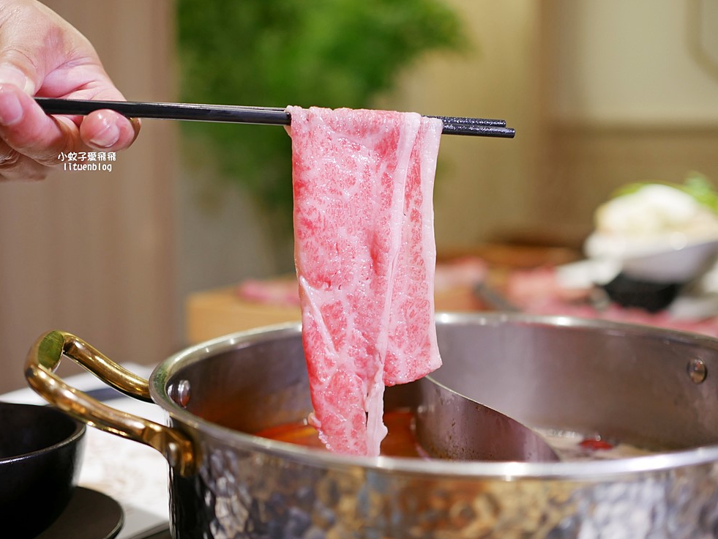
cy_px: 272
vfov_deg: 28.6
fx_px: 1058
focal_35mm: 51
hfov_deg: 37.5
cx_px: 364
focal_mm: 25
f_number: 1.8
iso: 320
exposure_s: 1/60
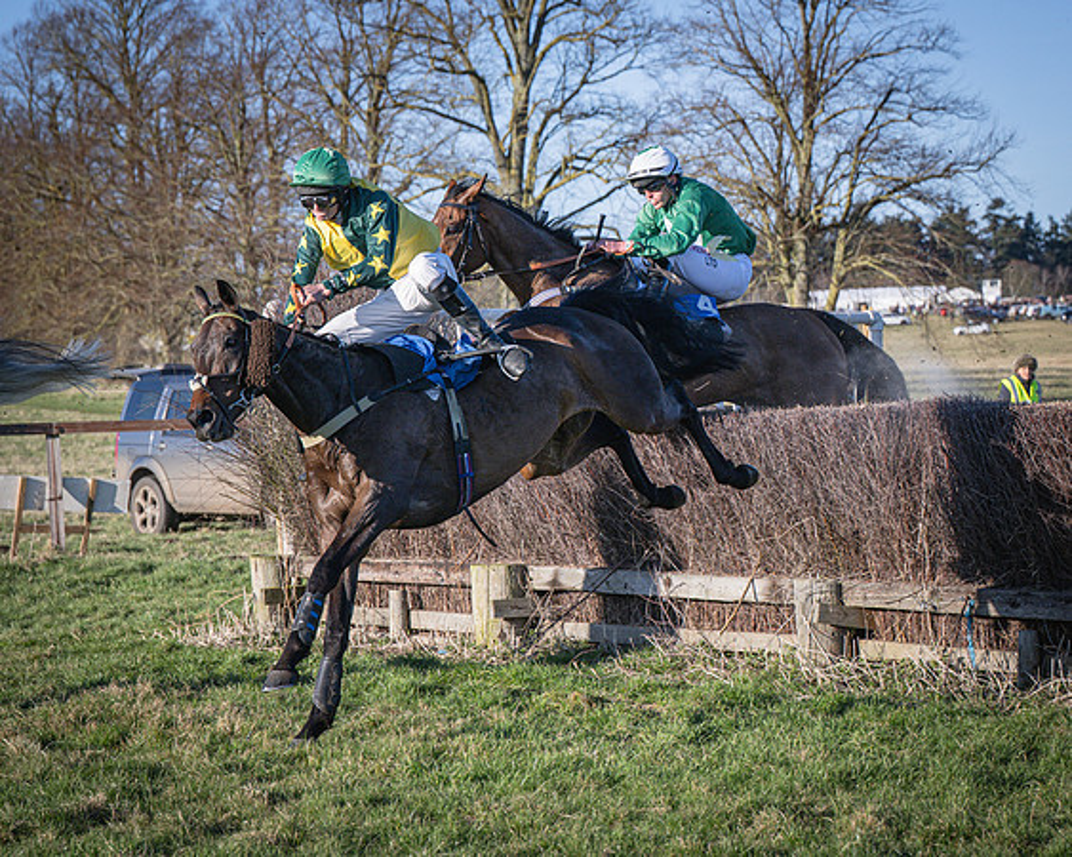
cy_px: 434
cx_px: 433
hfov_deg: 15.7
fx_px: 3884
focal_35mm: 122
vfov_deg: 12.6
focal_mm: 70
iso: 200
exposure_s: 1/2500
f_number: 4
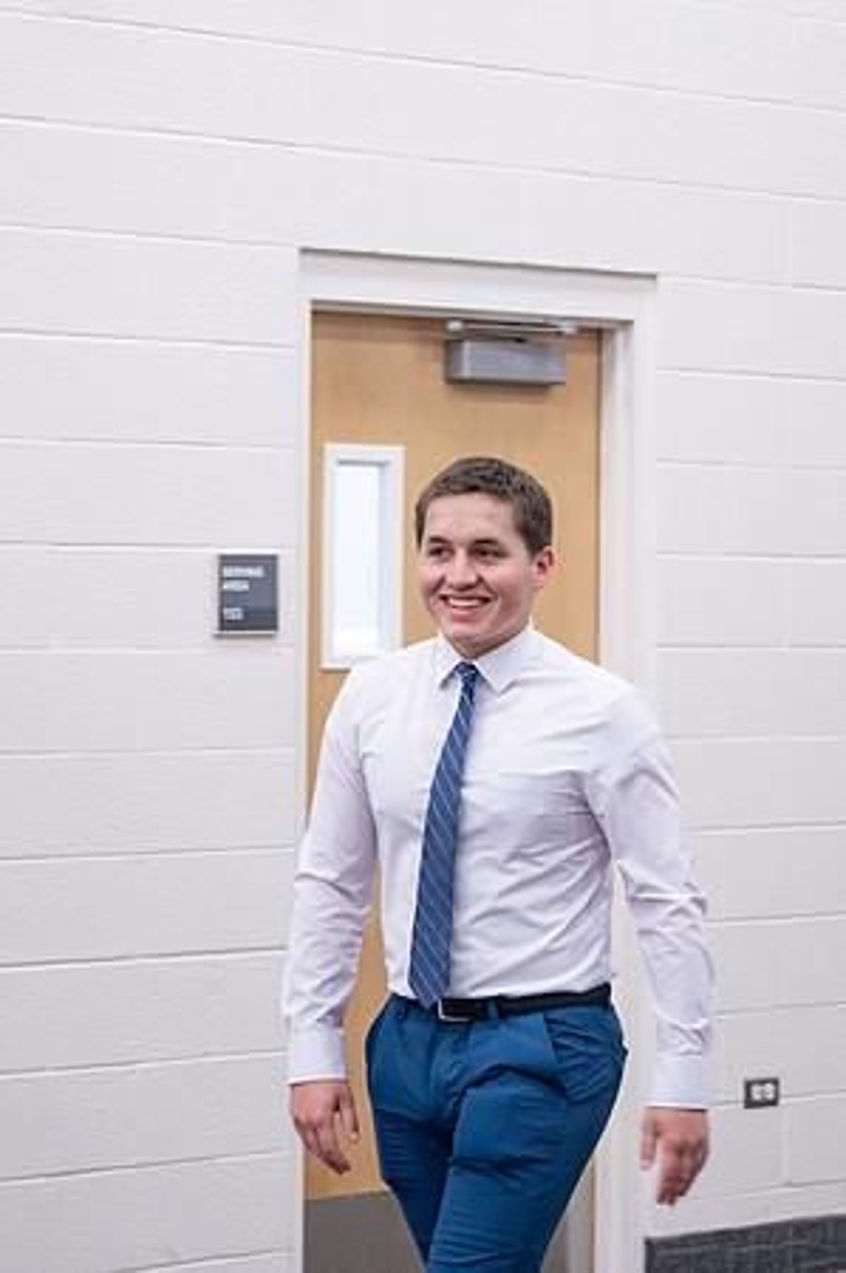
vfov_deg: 17.4
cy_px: 560
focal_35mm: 118
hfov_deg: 11.6
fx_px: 4163
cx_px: 661
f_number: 4
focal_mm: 70
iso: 1600
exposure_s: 1/200
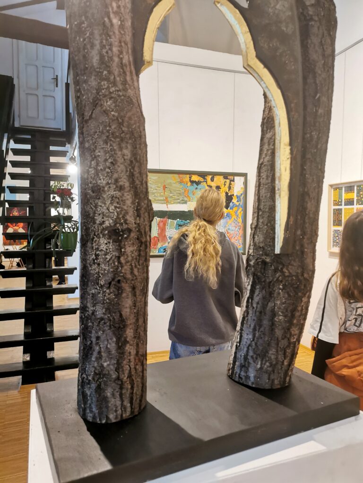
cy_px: 242
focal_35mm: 27
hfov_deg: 51.4
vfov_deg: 65.3
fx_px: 378
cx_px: 182
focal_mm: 5.58
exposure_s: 1/50
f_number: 1.8
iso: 250
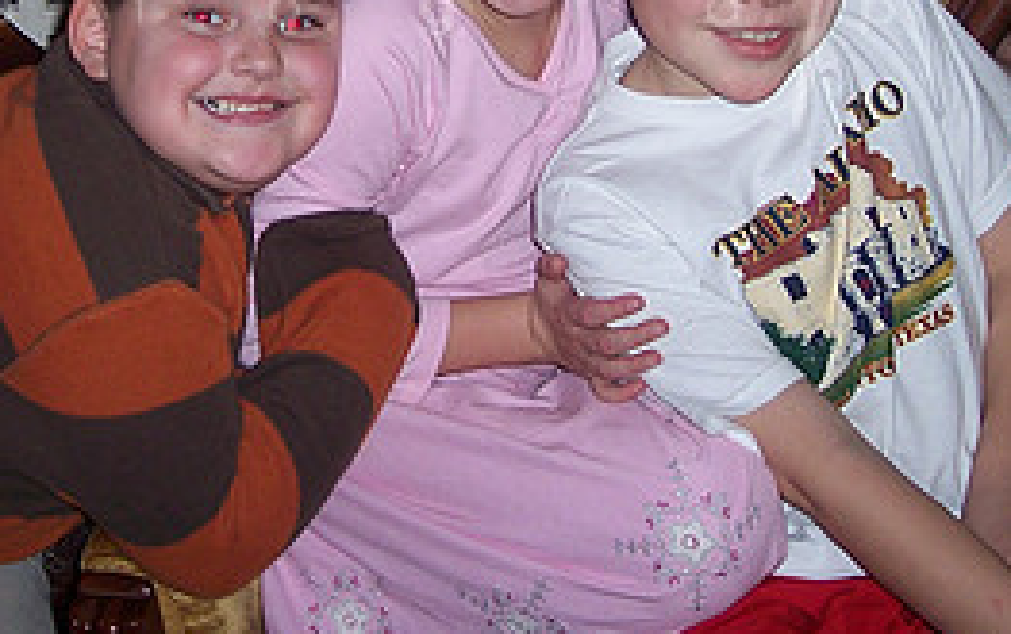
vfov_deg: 14.0
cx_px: 334
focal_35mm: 91
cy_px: -133
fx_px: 2510
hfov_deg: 22.7
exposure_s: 1/60
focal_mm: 8
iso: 100
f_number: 2.8
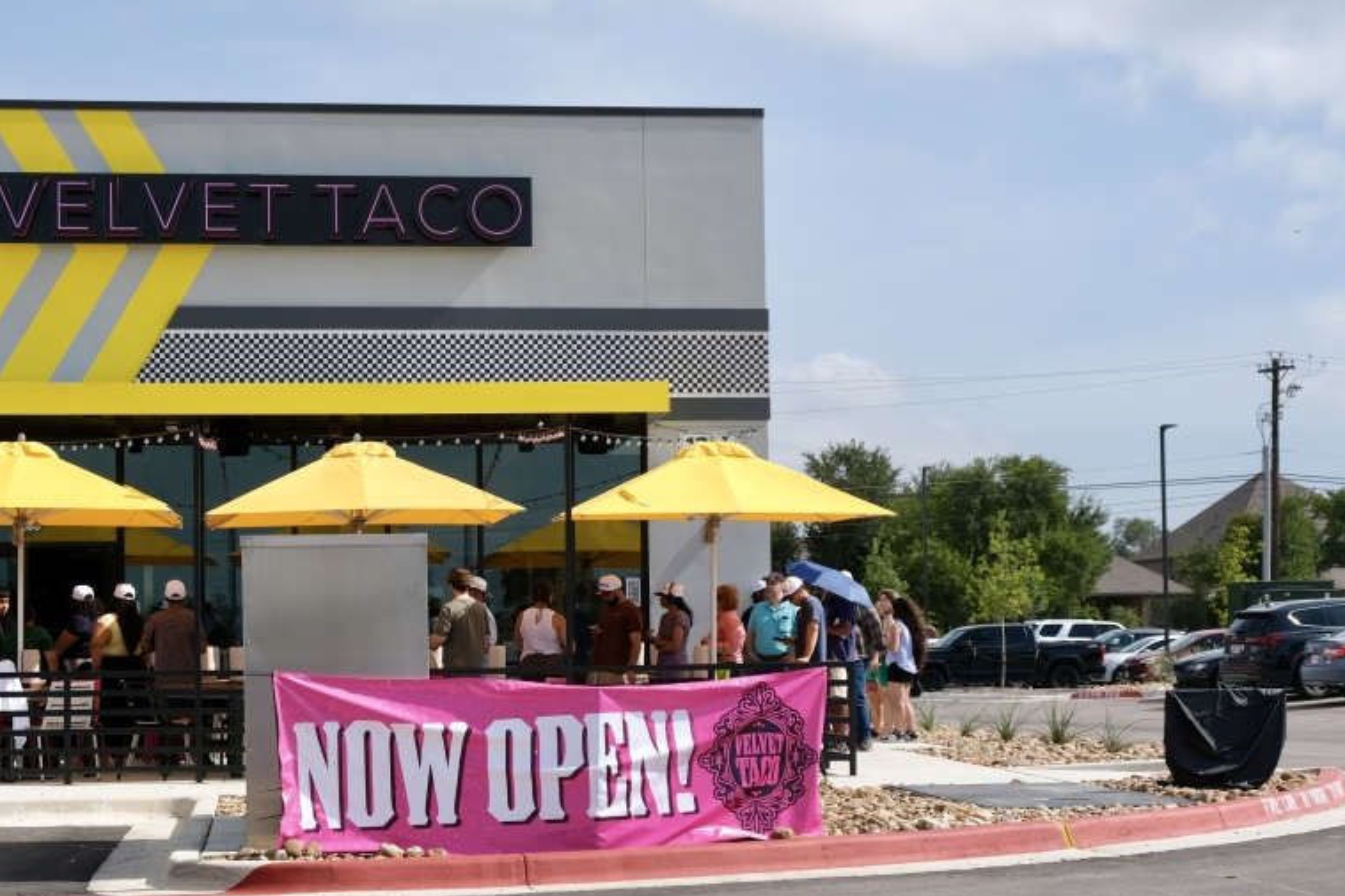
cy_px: 575
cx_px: 516
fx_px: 2316
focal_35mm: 62
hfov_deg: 32.3
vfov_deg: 21.8
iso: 160
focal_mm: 31.5
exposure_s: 1/800
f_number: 5.6
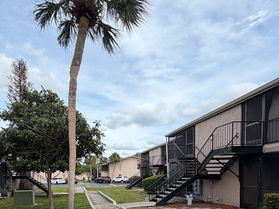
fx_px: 226
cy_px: 184
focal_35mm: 28
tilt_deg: -0.6
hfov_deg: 61.9
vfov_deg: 45.6
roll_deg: +1.4
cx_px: 92
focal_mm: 2.22
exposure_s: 1/770
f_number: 2.2
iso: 32
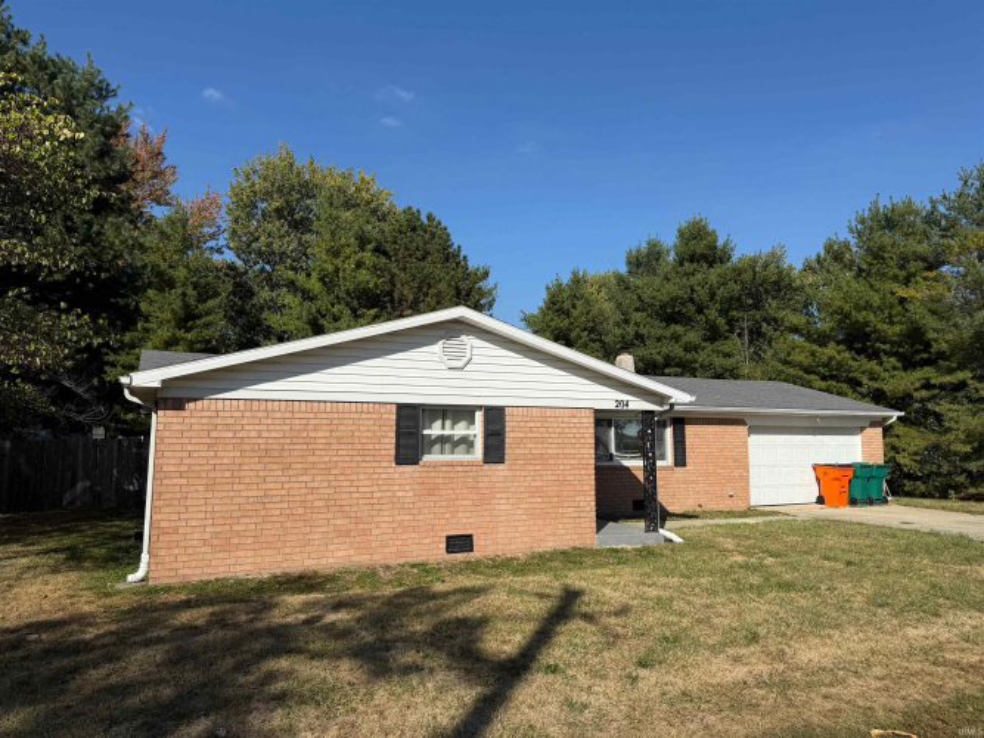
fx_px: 682
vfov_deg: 56.8
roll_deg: +0.0
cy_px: 369
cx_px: 492
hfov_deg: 71.6
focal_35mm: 24
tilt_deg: +6.6
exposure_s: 1/6173
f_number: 1.78
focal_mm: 6.76
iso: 80
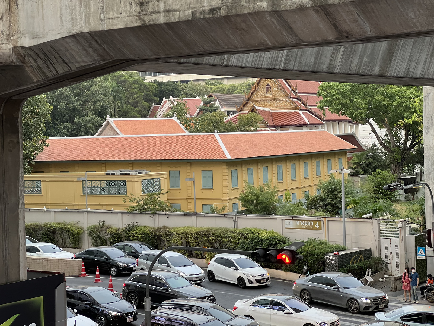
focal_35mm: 77
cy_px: 163
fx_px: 965
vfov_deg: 19.1
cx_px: 217
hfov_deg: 25.3
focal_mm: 9
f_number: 2.8
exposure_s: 1/59
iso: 250
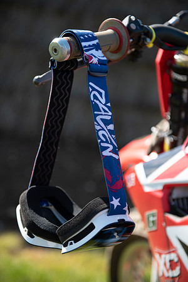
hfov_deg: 19.5
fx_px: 548
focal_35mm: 70
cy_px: 141
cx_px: 94
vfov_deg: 28.8
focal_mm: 70
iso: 100
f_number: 2.8
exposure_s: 1/500
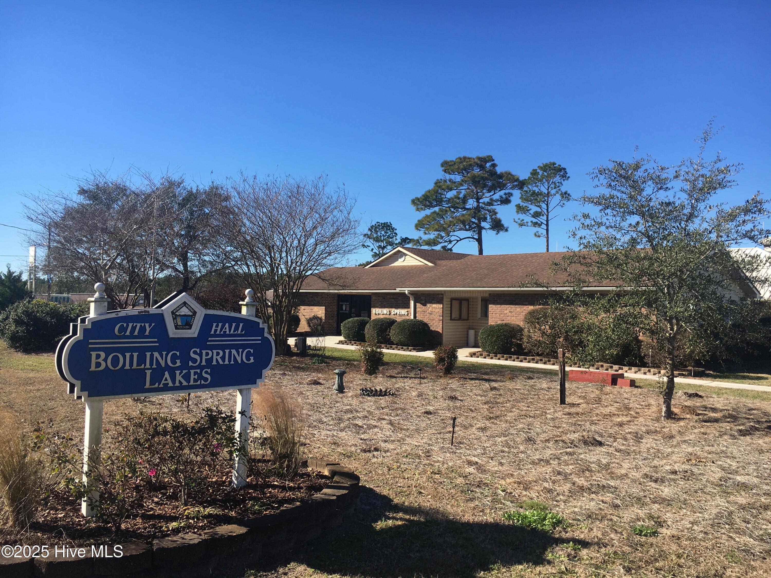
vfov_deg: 48.2
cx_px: 386
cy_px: 289
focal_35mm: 29
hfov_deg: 61.7
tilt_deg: +0.0
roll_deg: -0.5
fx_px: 646
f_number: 2.2
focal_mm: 4.15
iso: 25
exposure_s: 1/1166
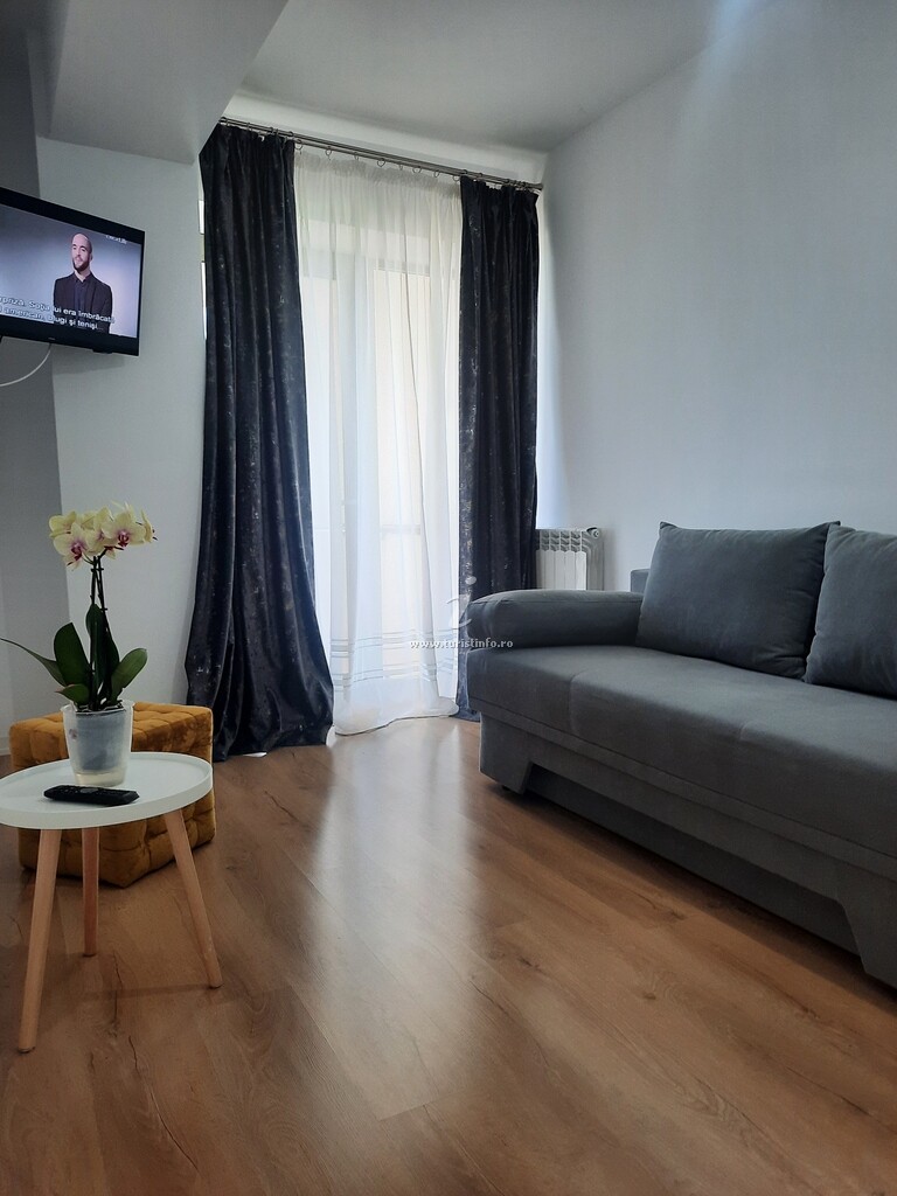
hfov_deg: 54.9
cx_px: 448
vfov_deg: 69.4
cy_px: 598
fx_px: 864
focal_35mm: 25
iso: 100
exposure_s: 1/60
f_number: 2
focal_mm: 4.6
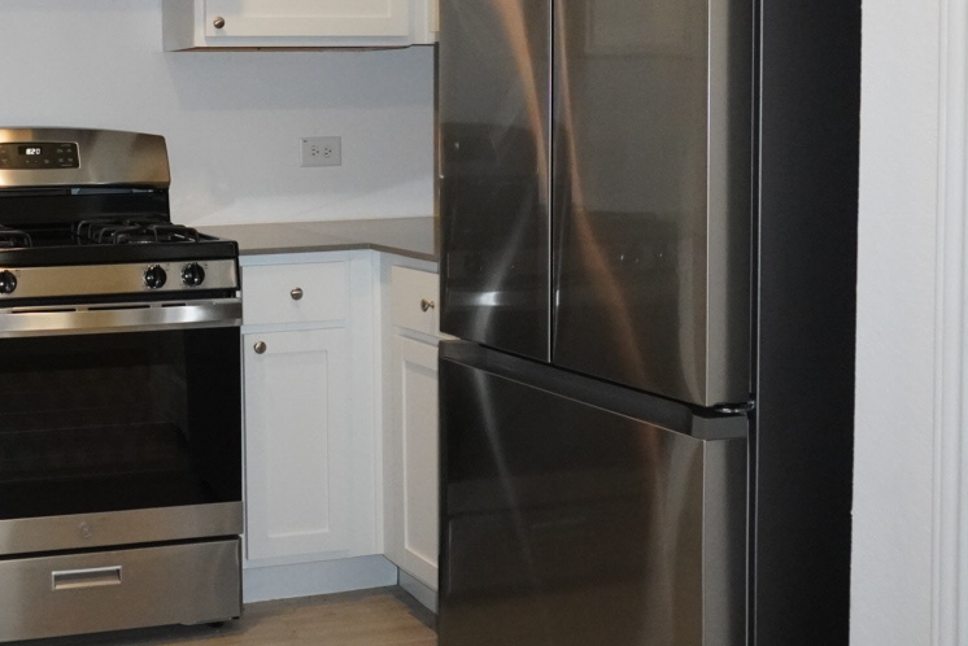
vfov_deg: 25.8
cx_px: 114
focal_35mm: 52
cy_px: 195
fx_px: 1399
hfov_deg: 36.1
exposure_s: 1/160
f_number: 7.1
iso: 3200
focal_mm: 16
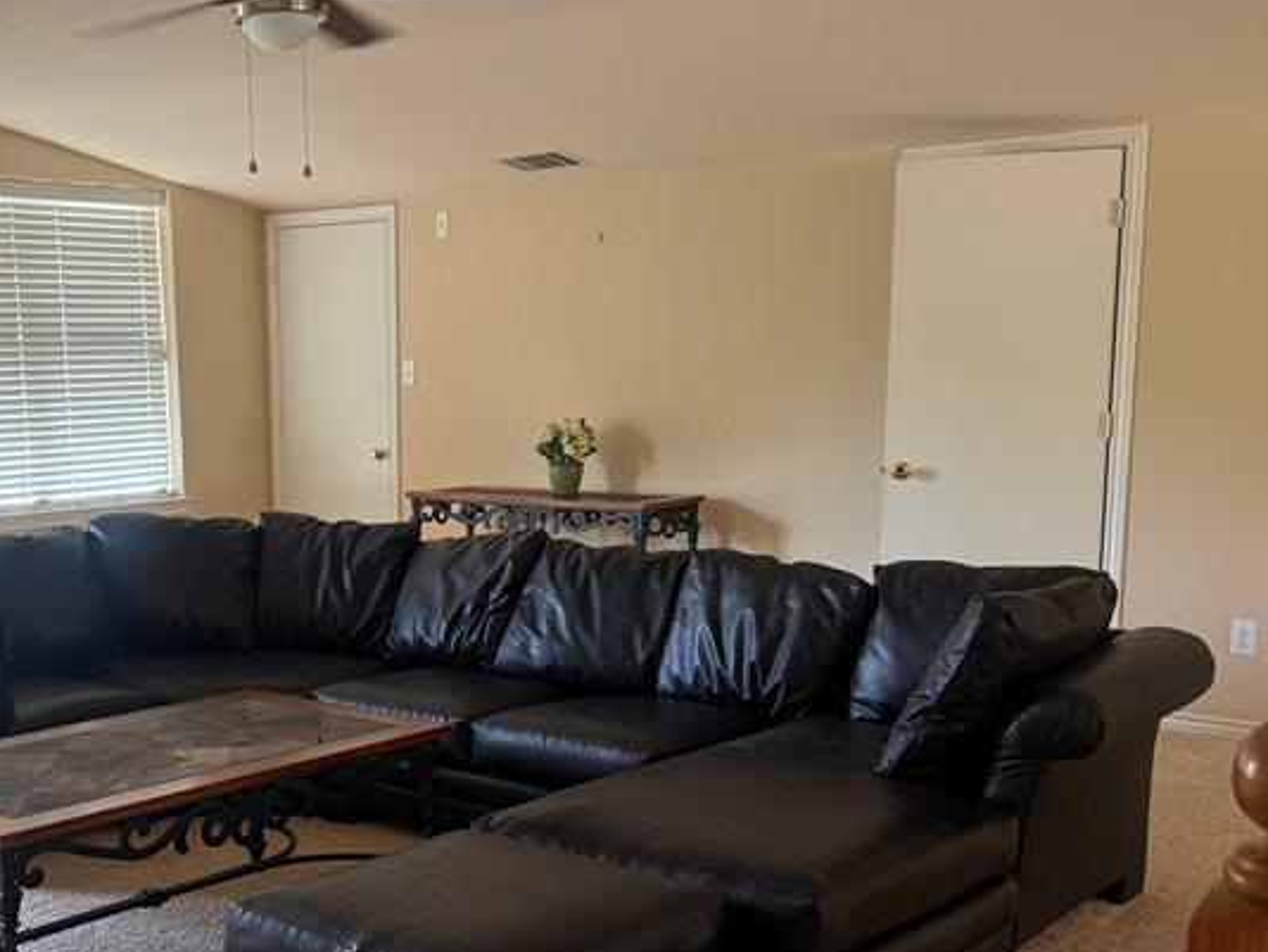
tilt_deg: -9.7
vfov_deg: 31.0
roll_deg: +0.4
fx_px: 1686
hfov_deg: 40.6
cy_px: 703
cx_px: 394
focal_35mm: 46
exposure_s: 1/60
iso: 250
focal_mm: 6.76
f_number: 1.78
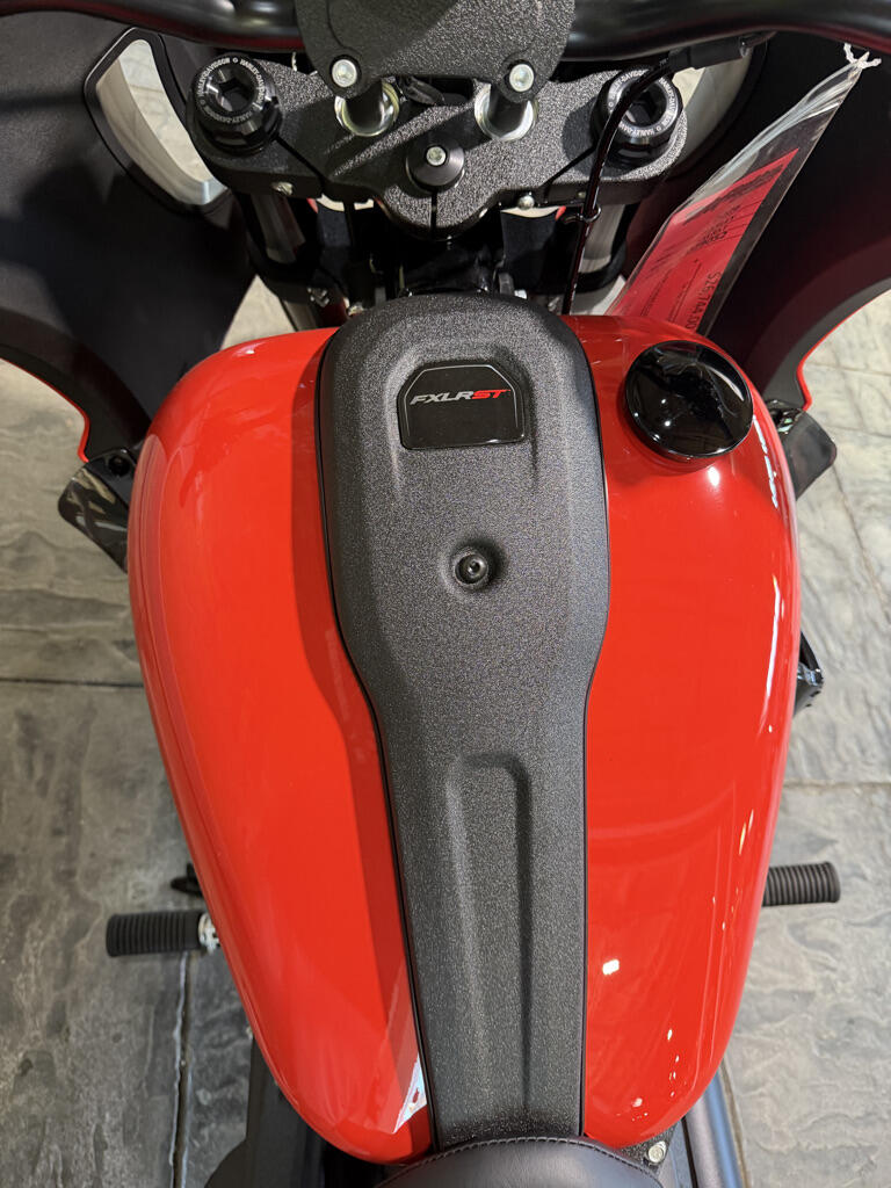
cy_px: 594
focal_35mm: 24
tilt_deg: -54.2
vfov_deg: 71.6
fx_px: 824
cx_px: 446
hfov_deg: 56.8
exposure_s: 1/60
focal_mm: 6.76
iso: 320
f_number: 1.78
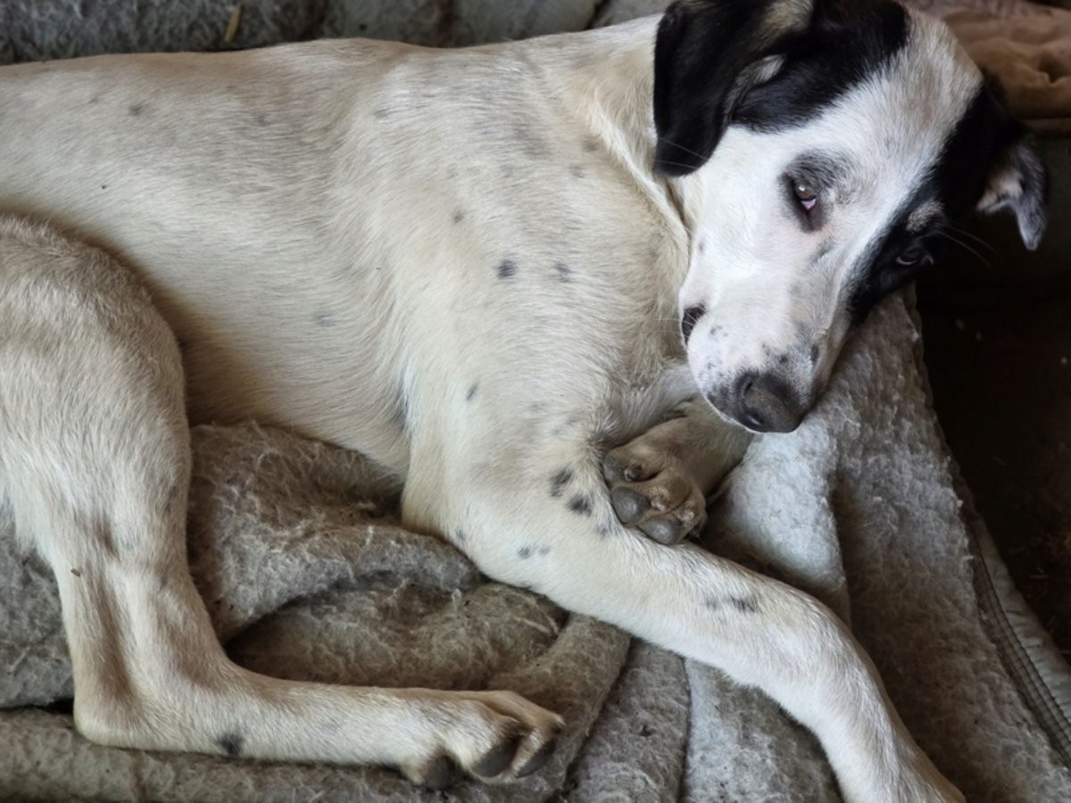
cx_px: 536
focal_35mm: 69
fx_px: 2135
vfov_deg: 21.3
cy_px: 402
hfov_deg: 28.2
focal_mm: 7.9
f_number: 2.4
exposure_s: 1/100
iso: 320
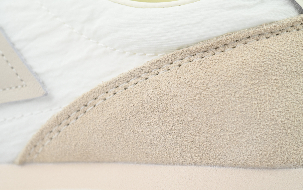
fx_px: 1016
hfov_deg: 17.0
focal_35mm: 123
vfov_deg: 10.6
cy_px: 97
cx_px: 151
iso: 400
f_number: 10
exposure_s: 1/100
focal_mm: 120
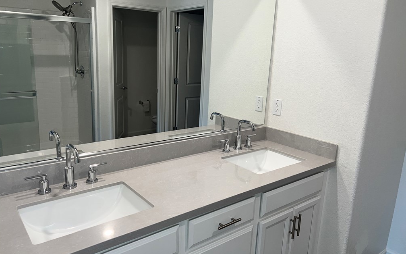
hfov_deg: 66.5
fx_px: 310
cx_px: 201
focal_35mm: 28
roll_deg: -2.1
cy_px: 128
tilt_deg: -13.7
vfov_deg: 44.5
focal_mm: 5.7
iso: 50
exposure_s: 1/120
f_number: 1.5
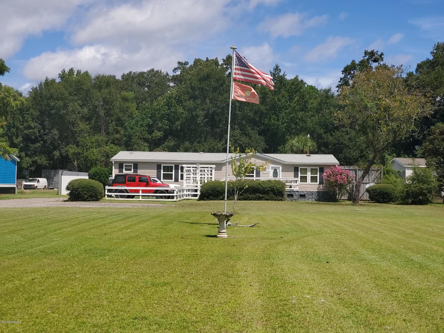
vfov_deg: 28.0
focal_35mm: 52
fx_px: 667
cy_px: 166
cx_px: 222
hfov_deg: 36.8
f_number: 2.1
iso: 50
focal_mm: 6
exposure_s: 1/1350
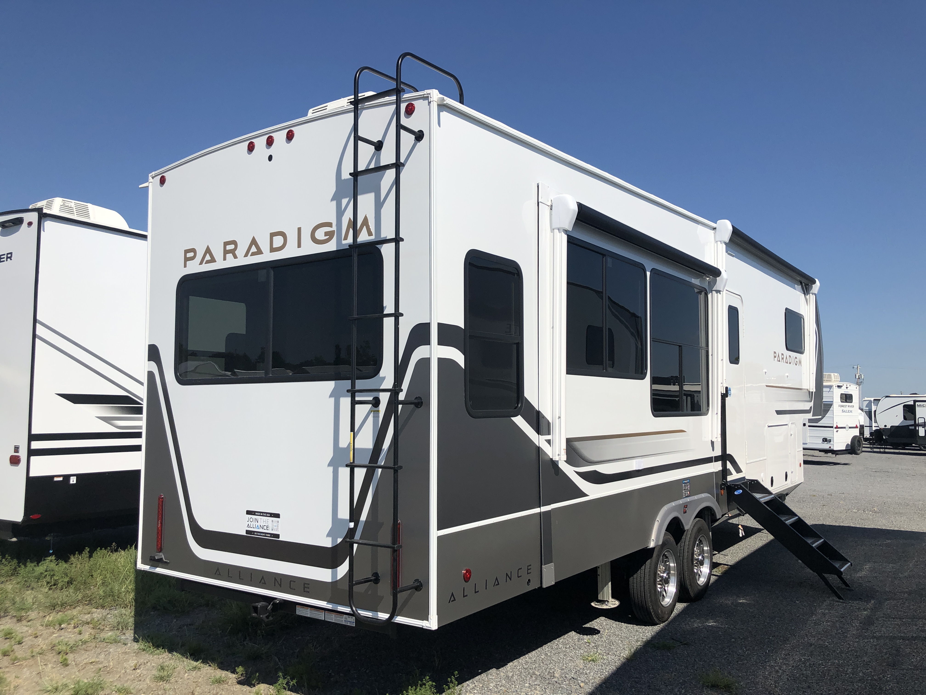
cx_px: 463
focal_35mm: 28
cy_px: 348
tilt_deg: +4.2
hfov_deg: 63.4
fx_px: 749
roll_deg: -1.3
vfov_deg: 49.7
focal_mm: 3.99
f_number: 1.8
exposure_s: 1/3690
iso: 20
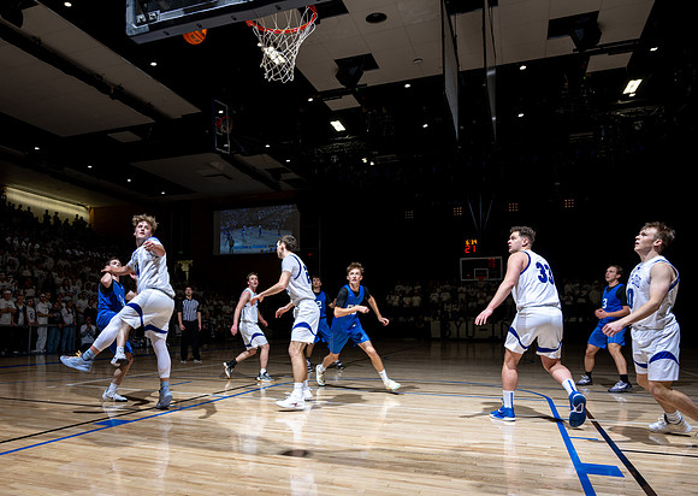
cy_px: 288
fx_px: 575
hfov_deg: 61.8
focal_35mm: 29
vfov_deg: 46.5
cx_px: 267
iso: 100
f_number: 6.3
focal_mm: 24
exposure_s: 1/60
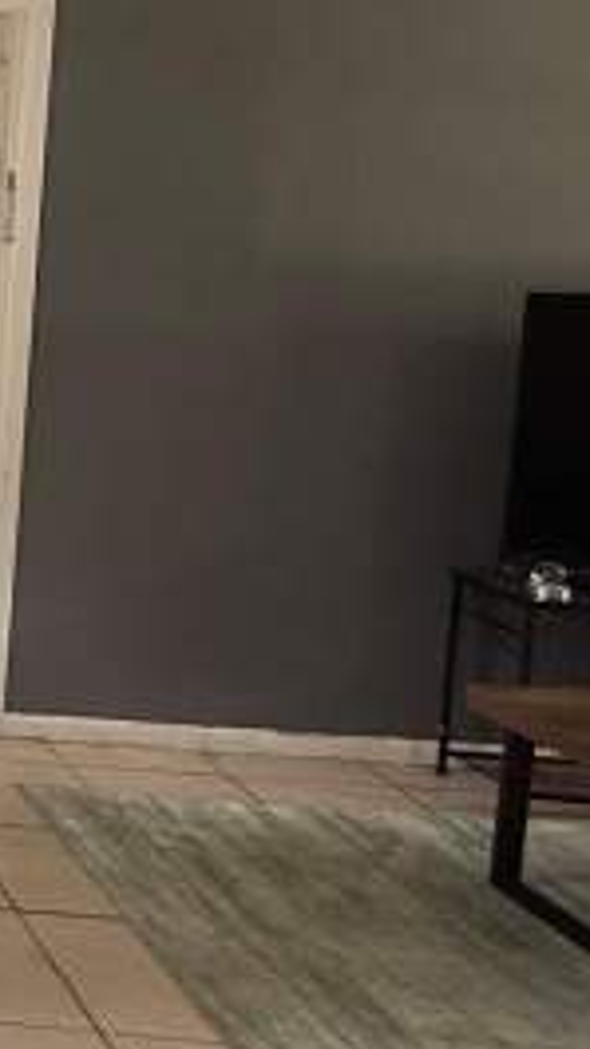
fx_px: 1280
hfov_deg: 17.7
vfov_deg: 44.0
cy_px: 360
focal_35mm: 46
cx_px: -610
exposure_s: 1/83
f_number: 2.2
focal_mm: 2.22
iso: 400
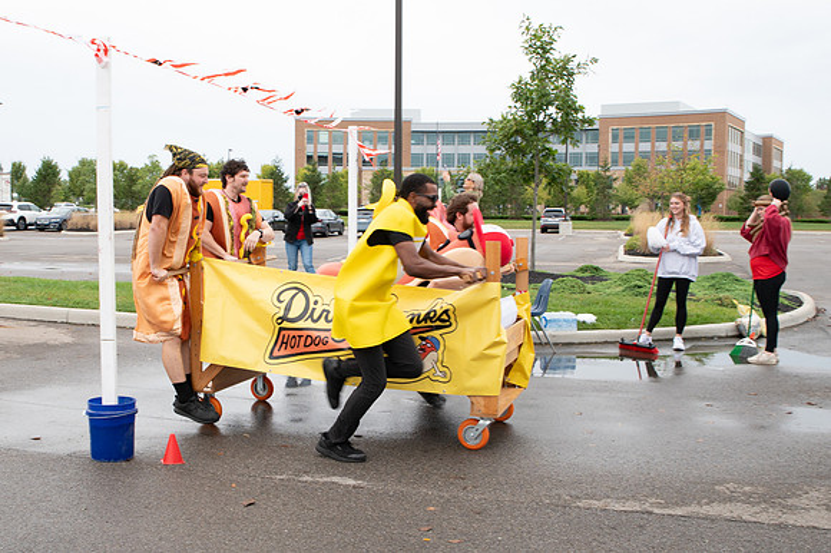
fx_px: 927
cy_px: 270
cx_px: 307
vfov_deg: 33.2
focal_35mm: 40
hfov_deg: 47.8
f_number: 7.1
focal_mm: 26
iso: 640
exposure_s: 1/250
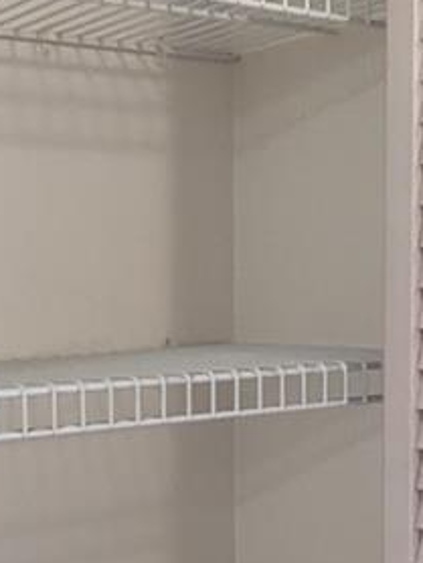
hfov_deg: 20.9
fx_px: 1122
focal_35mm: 69
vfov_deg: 27.9
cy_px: 393
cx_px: 44
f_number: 2.2
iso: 714
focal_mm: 2.35
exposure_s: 1/60
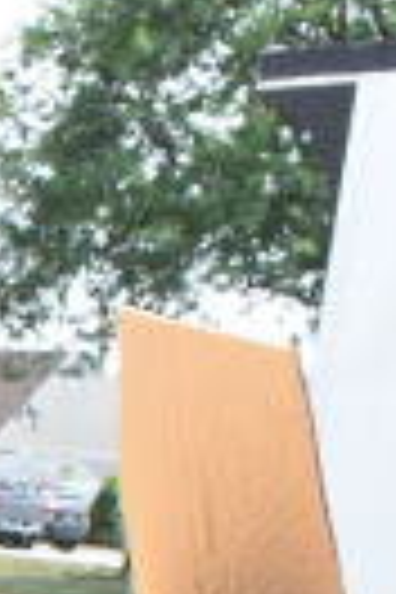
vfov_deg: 9.8
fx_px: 3085
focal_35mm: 187
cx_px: -738
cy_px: 1382
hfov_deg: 6.7
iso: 1600
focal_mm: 18
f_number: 11
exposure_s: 1/500
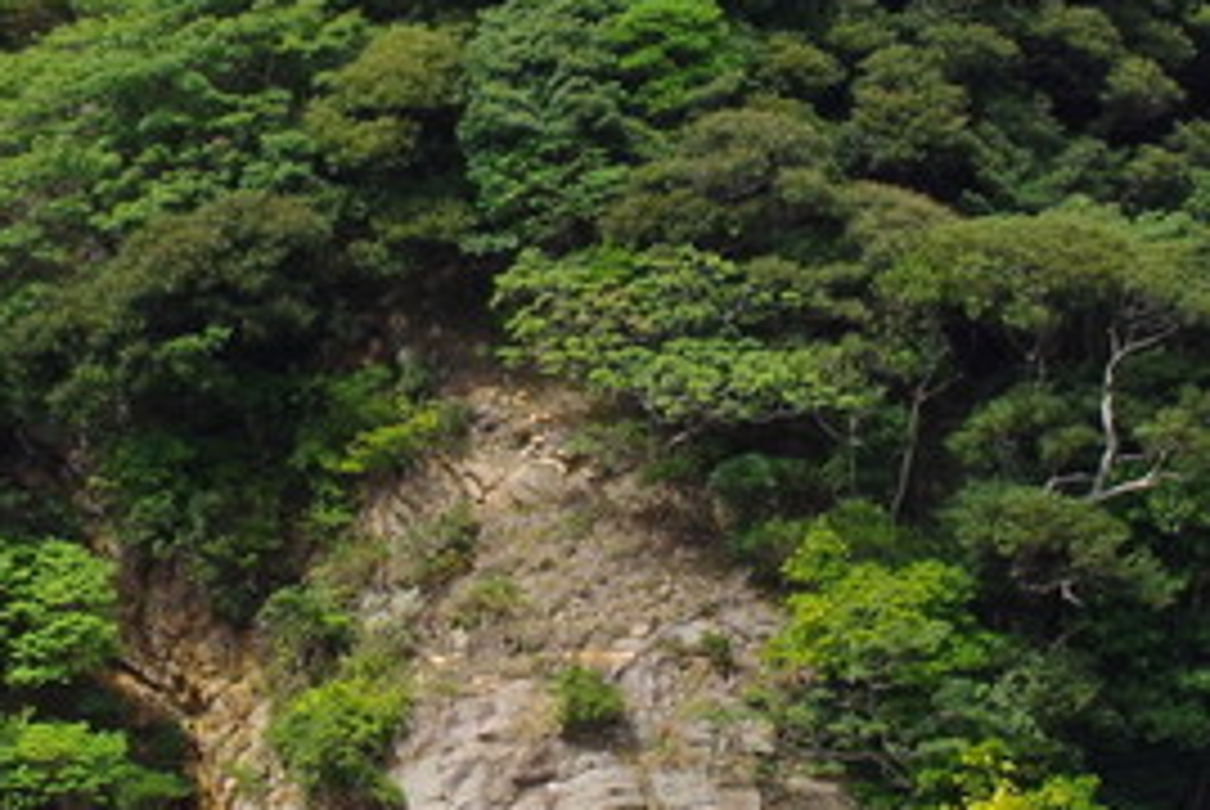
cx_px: 495
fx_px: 5384
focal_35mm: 160
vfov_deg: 8.6
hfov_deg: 12.8
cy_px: 268
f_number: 14
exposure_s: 1/200
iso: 400
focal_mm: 24
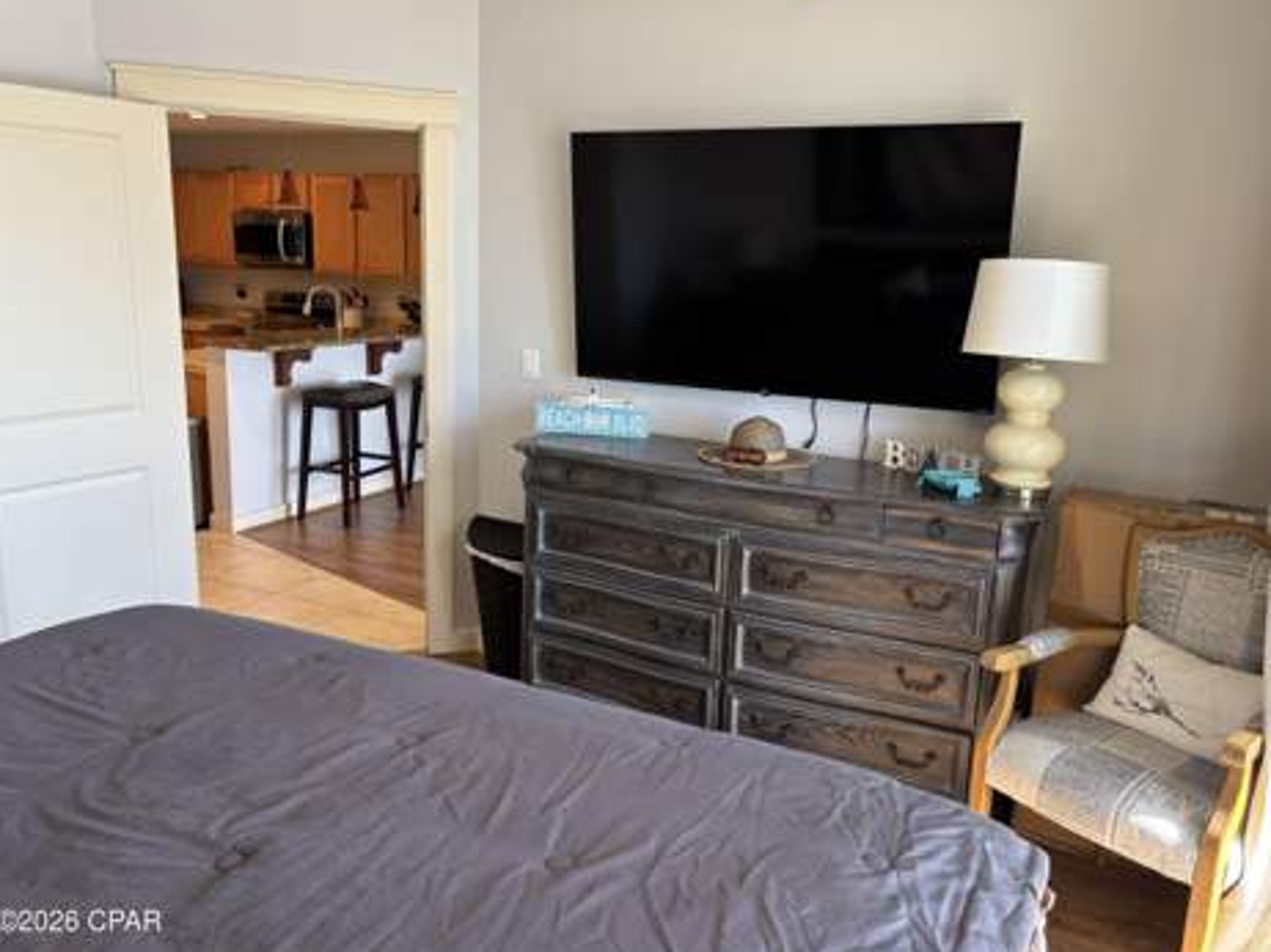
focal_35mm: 27
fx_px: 991
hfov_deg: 65.3
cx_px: 655
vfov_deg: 51.3
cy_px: 469
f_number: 1.6
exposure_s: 1/60
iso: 64
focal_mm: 5.96
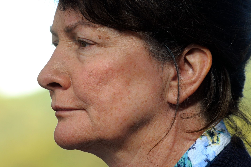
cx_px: 104
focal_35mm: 435
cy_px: 60
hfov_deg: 4.7
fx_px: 3029
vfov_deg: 3.2
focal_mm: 200
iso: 320
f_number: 7.1
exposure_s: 1/320
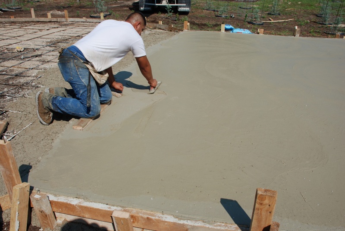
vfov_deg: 43.7
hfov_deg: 61.9
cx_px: 172
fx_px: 288
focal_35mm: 30
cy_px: 116
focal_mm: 20
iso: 100
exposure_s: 1/250
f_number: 8
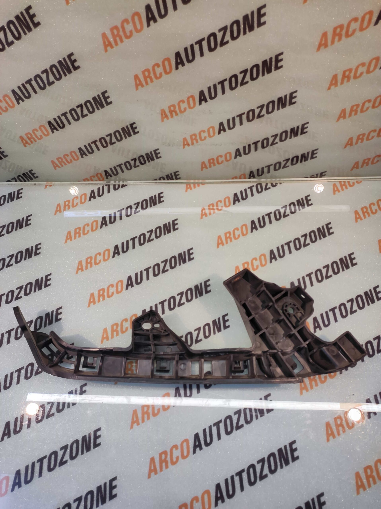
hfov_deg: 74.7
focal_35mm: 17
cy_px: 254
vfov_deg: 91.1
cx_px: 190
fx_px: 250
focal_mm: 4.74
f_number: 1.79
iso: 101
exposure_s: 1/33
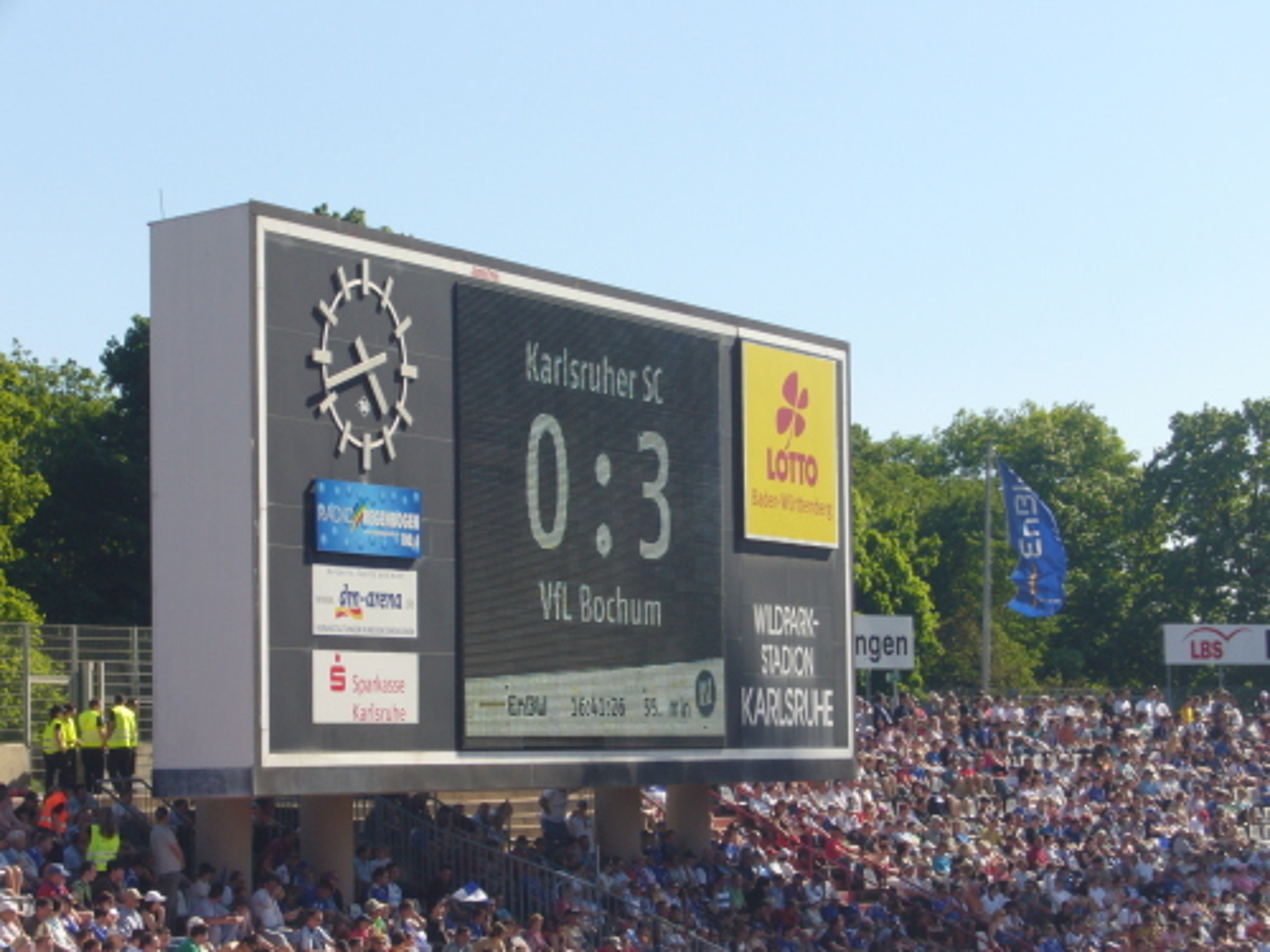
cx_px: 635
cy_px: 476
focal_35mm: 105
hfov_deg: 18.7
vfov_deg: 14.1
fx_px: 3852
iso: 80
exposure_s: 1/100
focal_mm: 17.4
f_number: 10
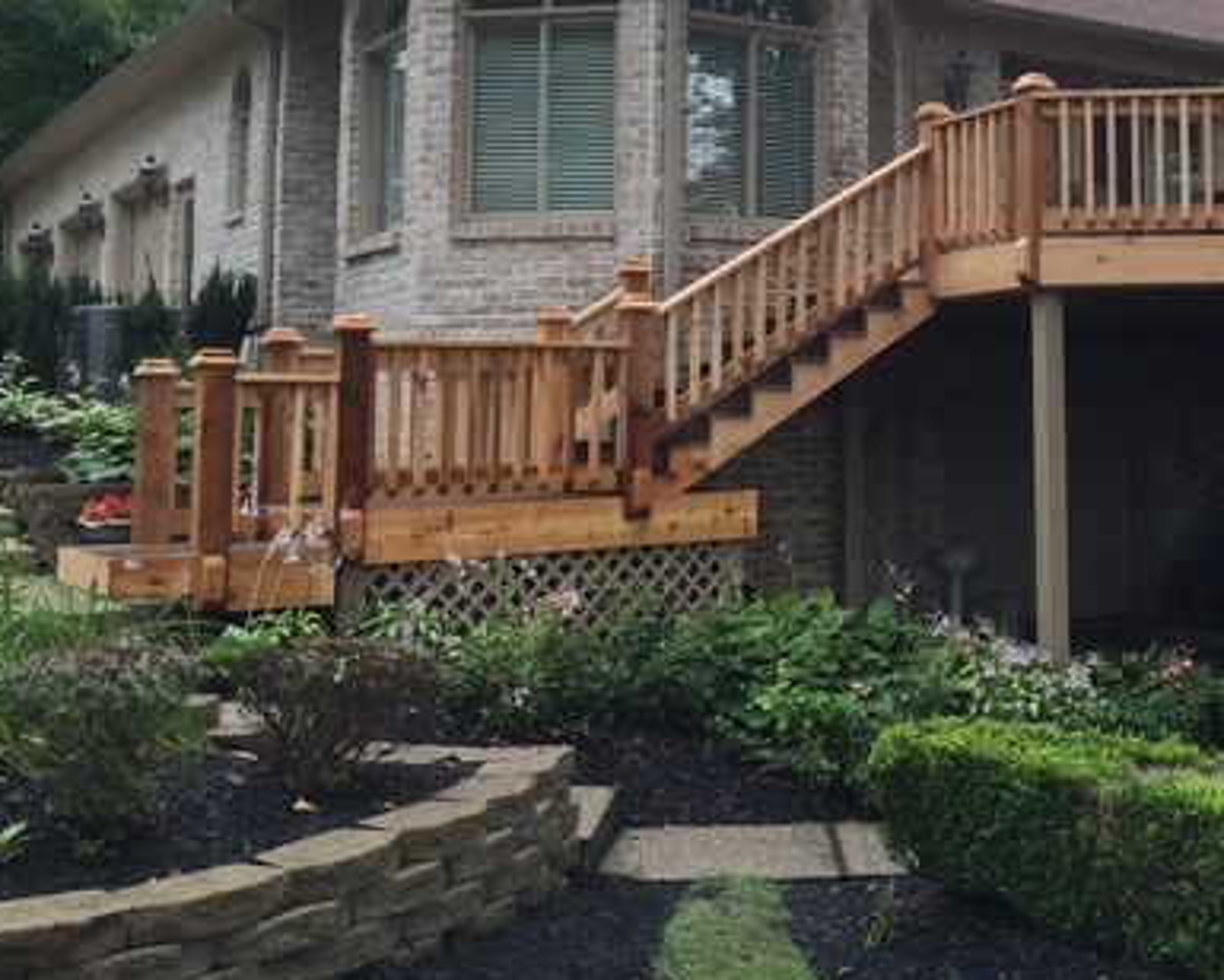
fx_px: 1703
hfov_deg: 38.3
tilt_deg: +5.4
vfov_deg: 31.6
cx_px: 944
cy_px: 255
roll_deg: +0.7
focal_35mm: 47
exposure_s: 1/363
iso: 32
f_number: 2.2
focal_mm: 4.15
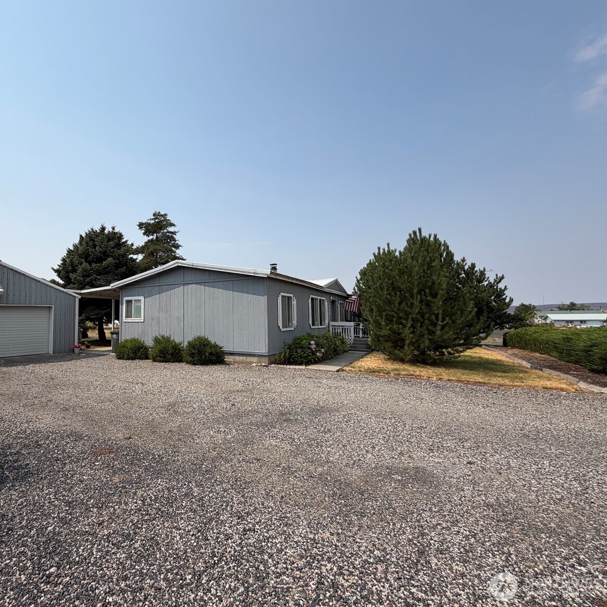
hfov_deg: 81.5
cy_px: 295
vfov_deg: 83.9
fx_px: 337
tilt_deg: +3.8
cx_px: 208
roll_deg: +0.9
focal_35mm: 17
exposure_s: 1/1497
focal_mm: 2.22
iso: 20
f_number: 2.2
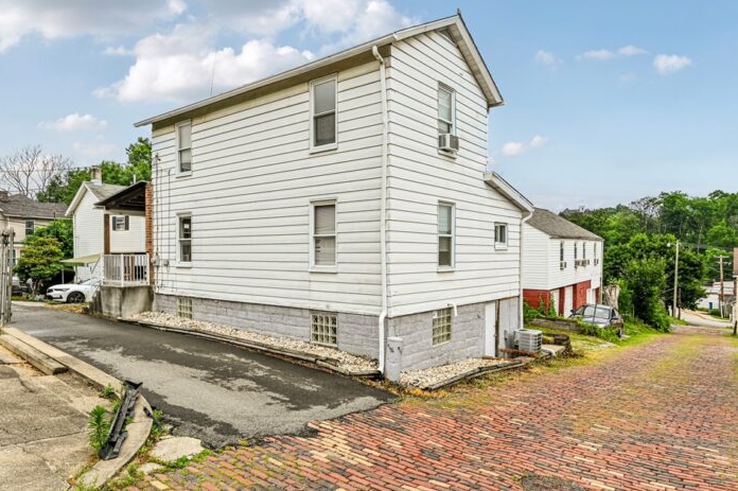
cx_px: 326
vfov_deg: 55.0
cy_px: 260
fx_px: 471
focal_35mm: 23
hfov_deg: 75.8
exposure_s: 1/100
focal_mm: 20
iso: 100
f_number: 9
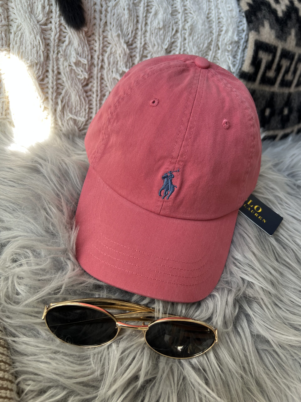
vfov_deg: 67.3
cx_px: 150
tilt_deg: -44.0
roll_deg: -18.6
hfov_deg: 53.1
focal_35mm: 26
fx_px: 301
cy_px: 201
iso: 50
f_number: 1.5
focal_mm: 5.7
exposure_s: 1/312
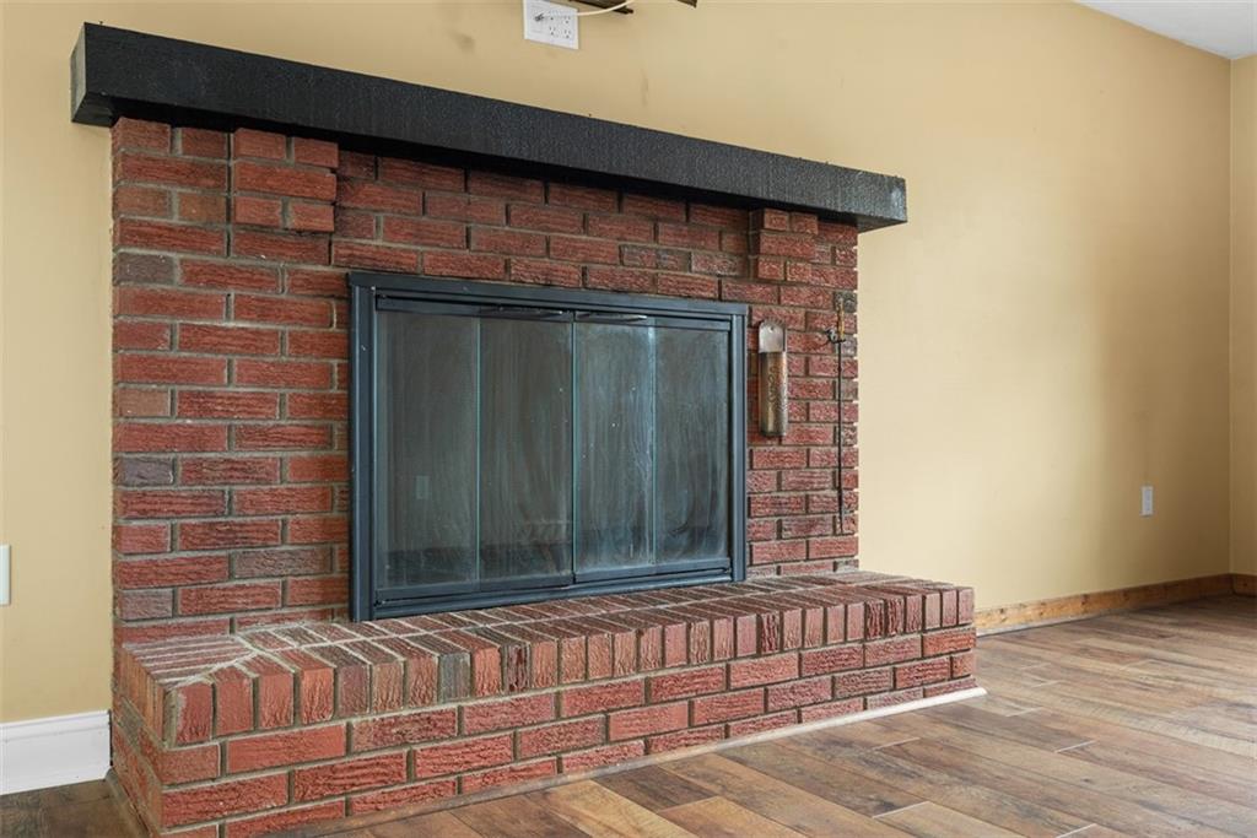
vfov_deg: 45.7
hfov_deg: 64.5
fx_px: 995
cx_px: 628
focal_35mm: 28
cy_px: 419
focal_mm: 28.5
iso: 400
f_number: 8
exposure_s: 6
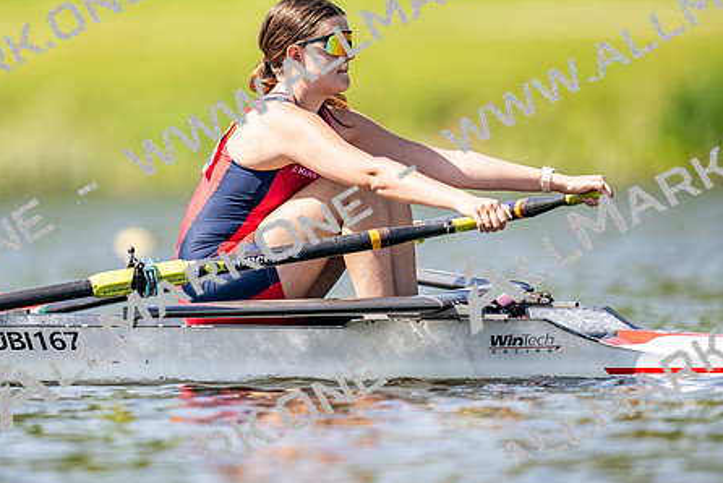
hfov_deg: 2.6
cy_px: 181
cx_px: 324
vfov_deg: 1.8
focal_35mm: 780
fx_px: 15675
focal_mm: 600
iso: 400
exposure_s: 1/2500
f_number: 4
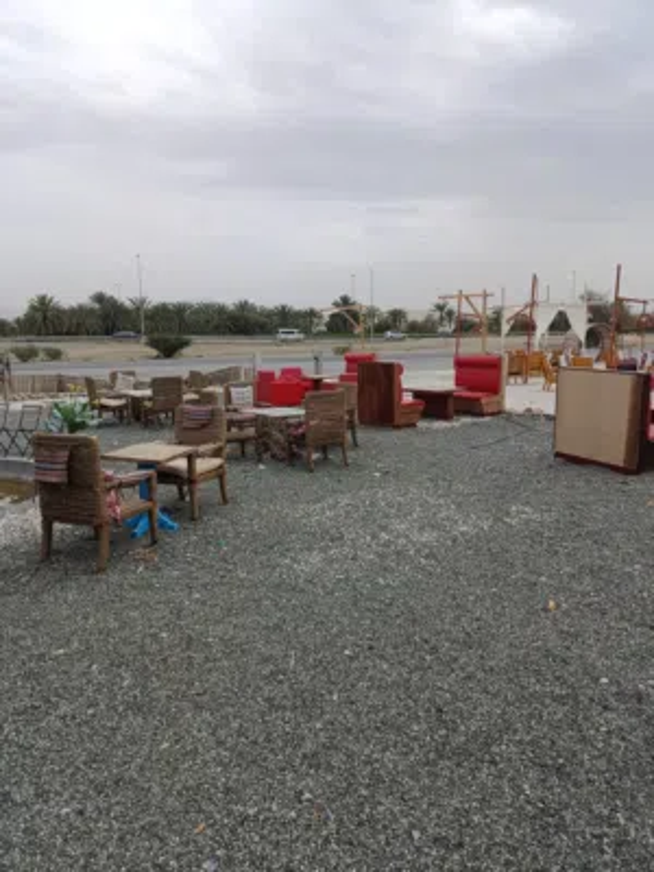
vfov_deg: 71.6
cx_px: 327
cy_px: 436
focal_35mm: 24
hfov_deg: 56.8
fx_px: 605
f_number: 1.7
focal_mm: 5.24
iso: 52
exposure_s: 1/450
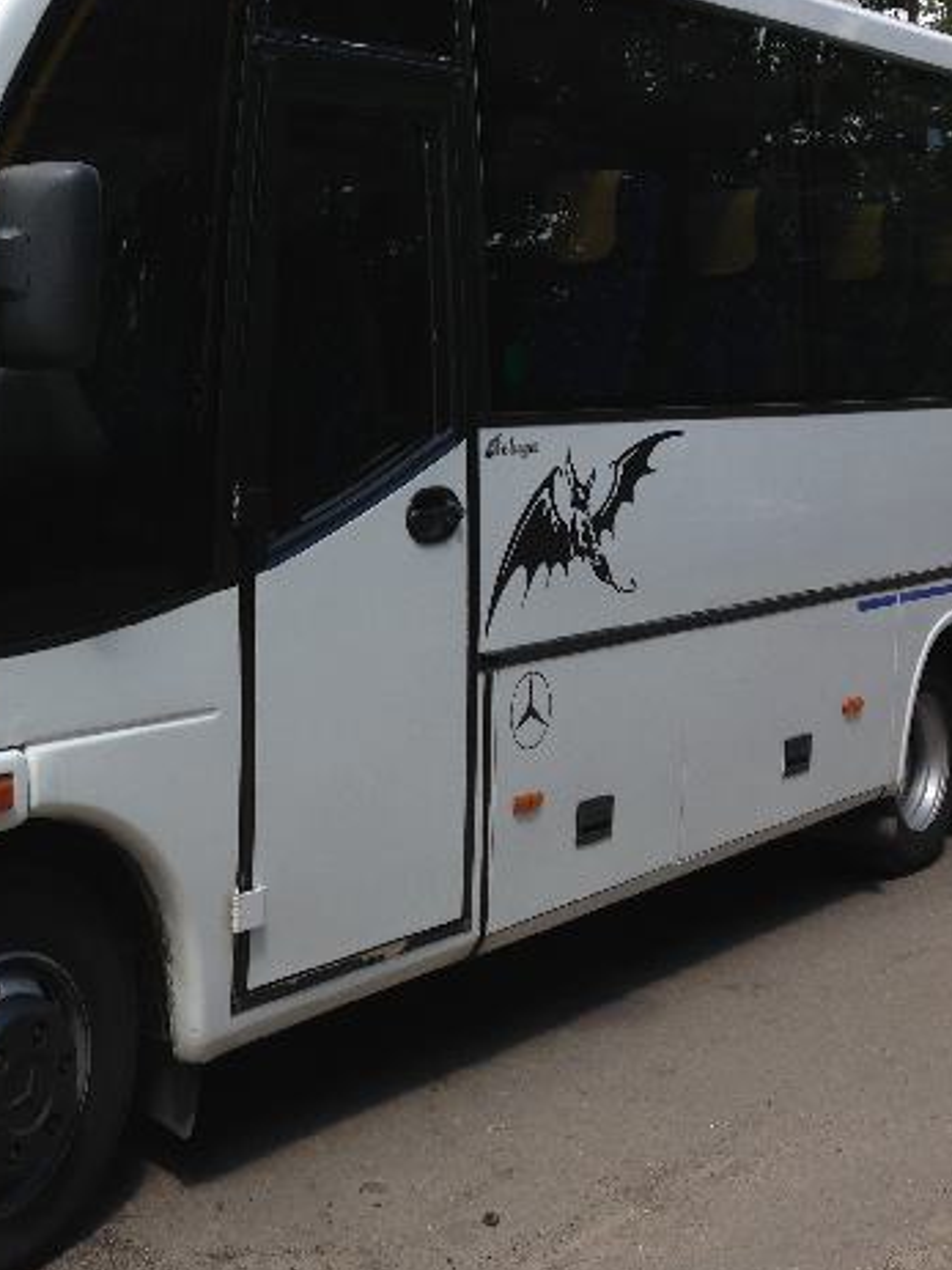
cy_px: 488
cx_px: 140
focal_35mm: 57
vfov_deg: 33.6
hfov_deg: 25.1
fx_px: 2091
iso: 50
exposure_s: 1/733
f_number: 2.4
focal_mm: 4.13
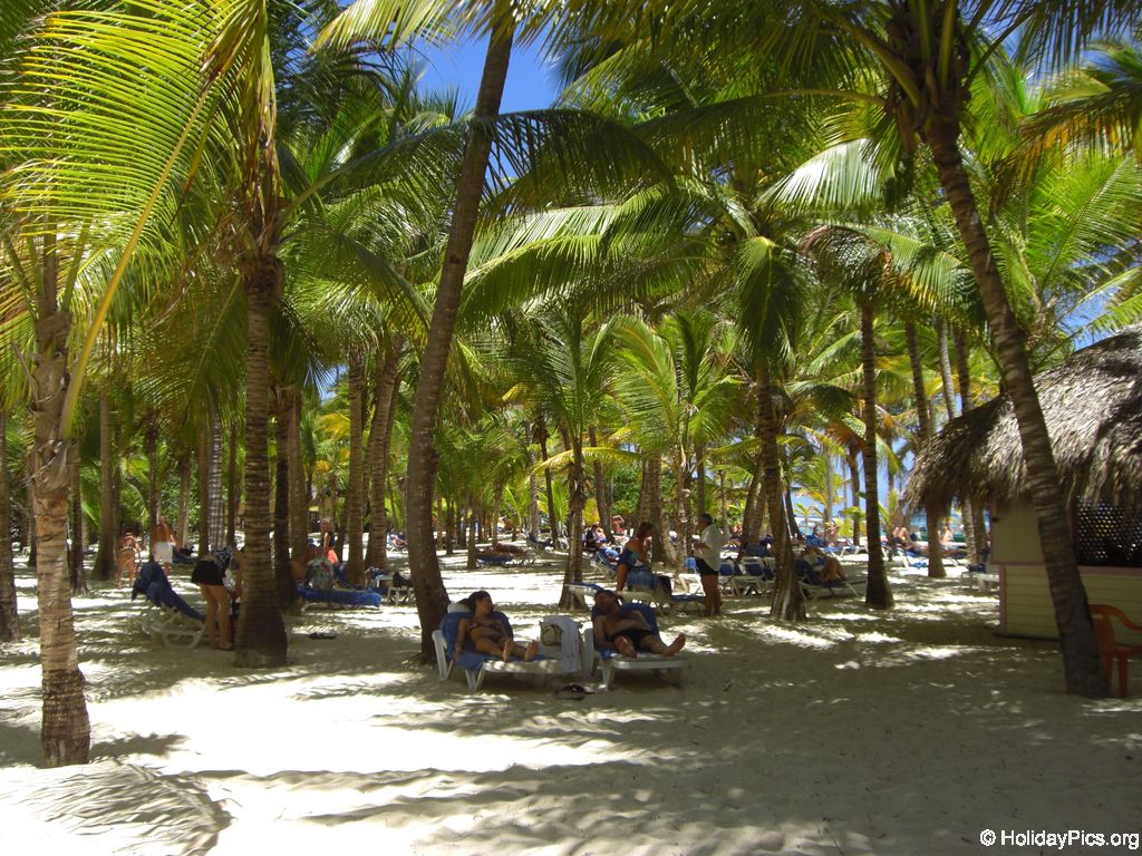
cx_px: 571
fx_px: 1254
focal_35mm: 38
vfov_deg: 37.7
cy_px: 428
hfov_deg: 49.0
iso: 64
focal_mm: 6.2
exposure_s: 1/800
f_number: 2.7
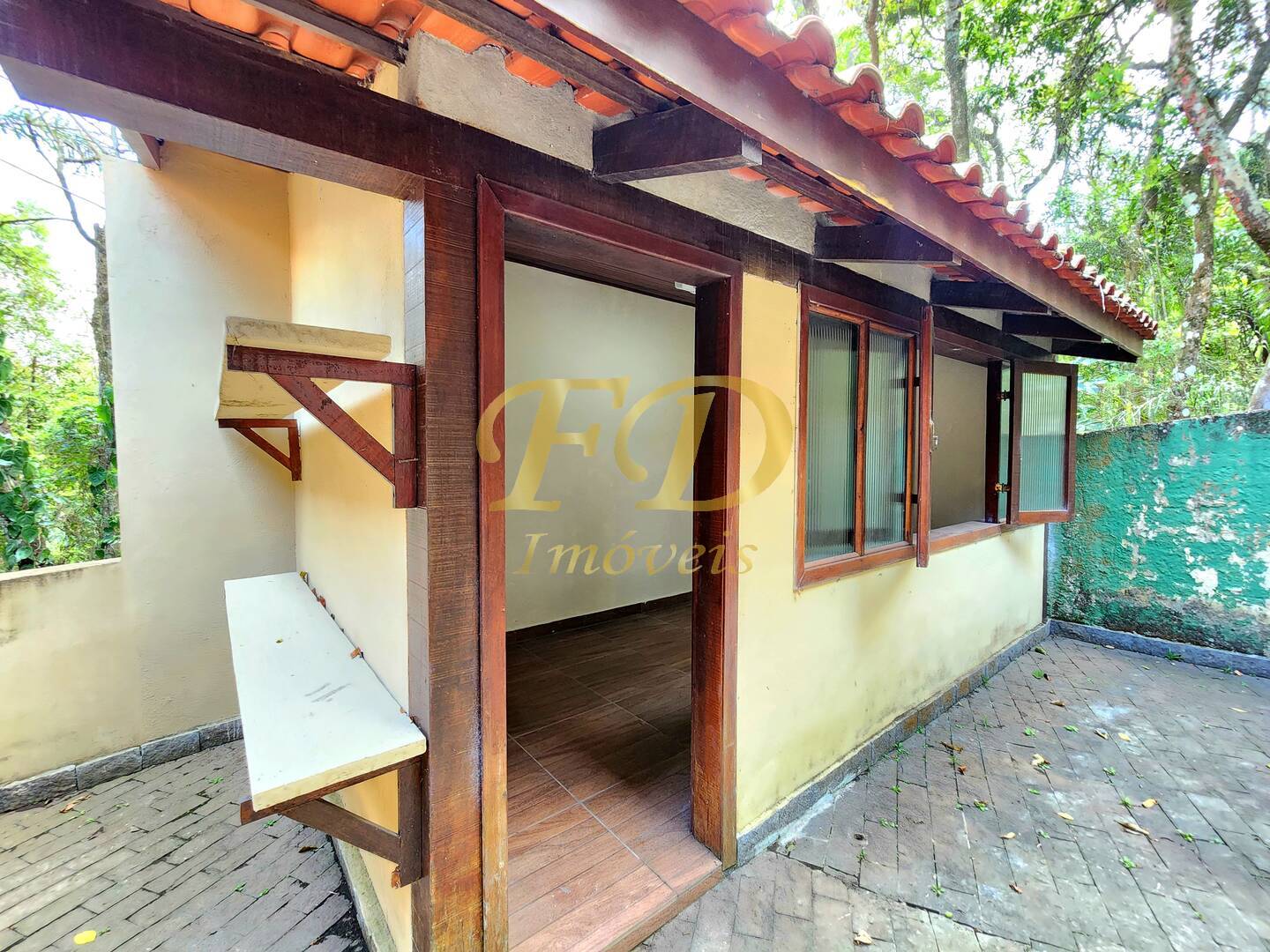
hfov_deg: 106.2
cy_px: 476
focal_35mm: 13
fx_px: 477
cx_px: 635
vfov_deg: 89.9
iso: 320
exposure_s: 1/60.2
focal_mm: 2.2
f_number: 2.2
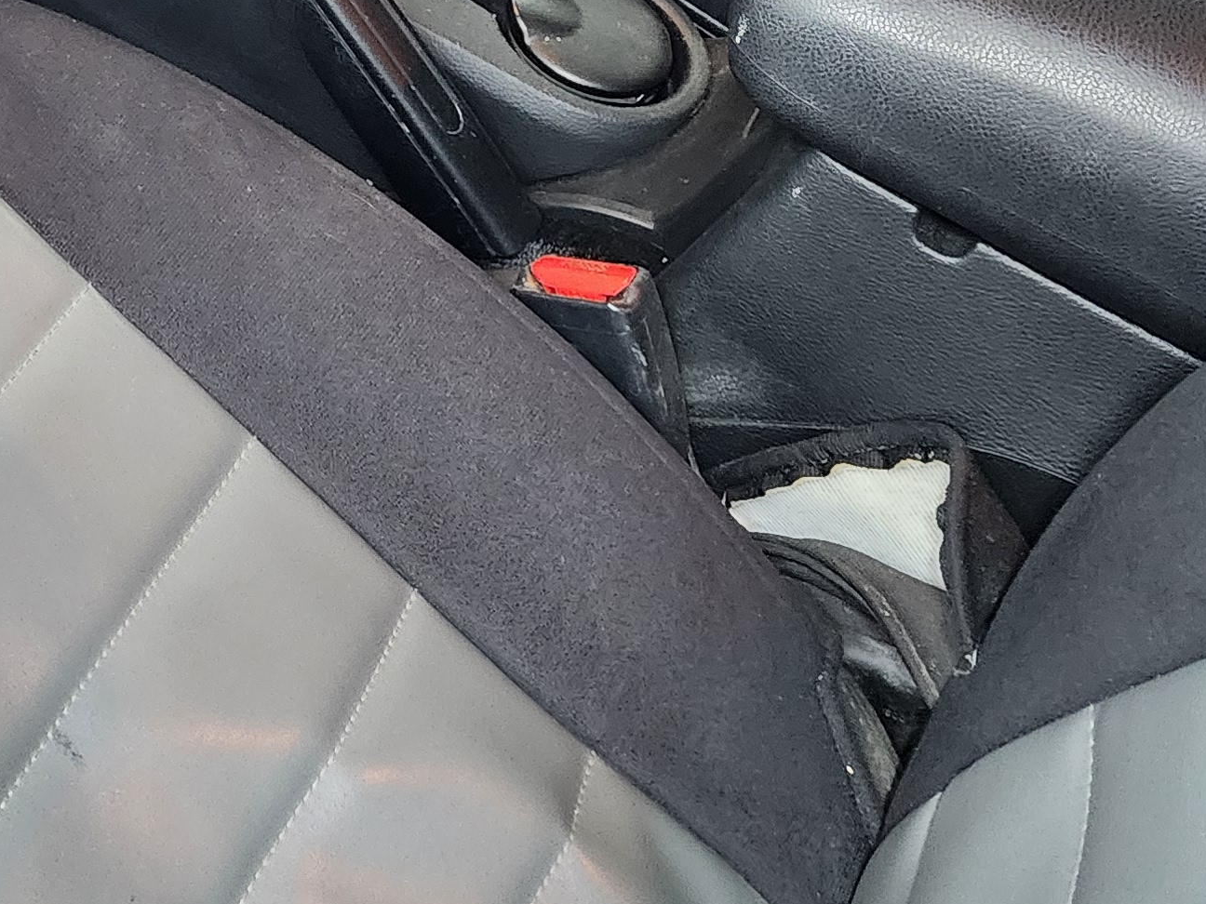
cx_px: -139
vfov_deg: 18.6
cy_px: -395
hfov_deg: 25.3
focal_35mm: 71
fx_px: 2474
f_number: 1.8
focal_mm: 6.4
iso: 800
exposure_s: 1/50
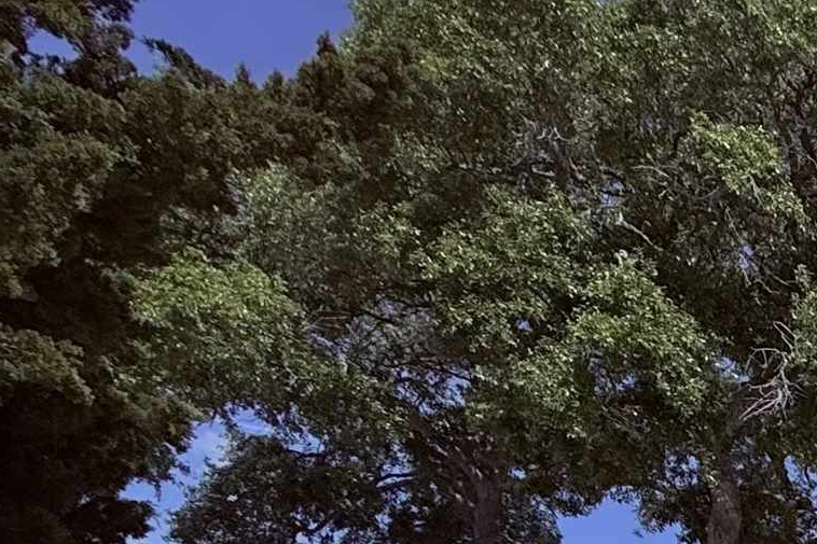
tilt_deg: -1.8
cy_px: 1002
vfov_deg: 17.9
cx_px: 1428
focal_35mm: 59
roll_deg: +0.1
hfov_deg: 22.3
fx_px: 1339
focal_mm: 2.22
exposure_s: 1/4425
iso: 50
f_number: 2.2
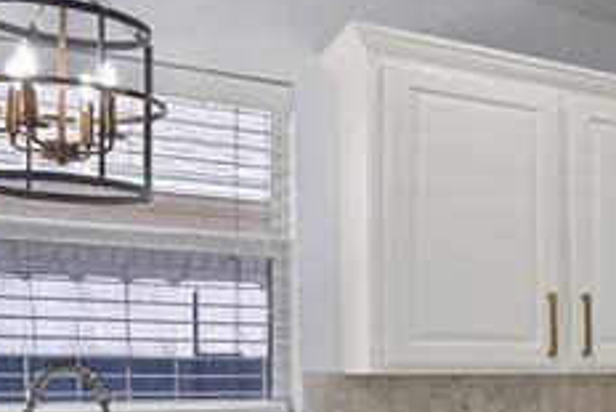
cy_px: 361
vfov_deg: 24.9
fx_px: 907
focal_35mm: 53
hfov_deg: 26.4
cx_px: 940
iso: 640
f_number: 9
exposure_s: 1/15
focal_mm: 12
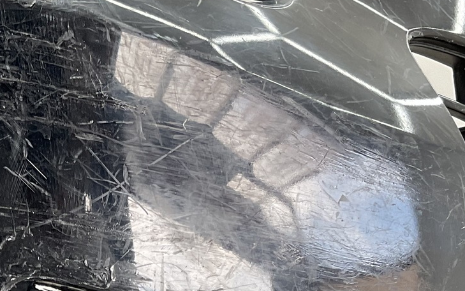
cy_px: 463
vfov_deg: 14.2
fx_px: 1077
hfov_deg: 24.2
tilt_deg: -8.4
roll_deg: -7.7
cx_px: 139
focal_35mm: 85
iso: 50
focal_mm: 3
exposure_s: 1/100
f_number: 1.8
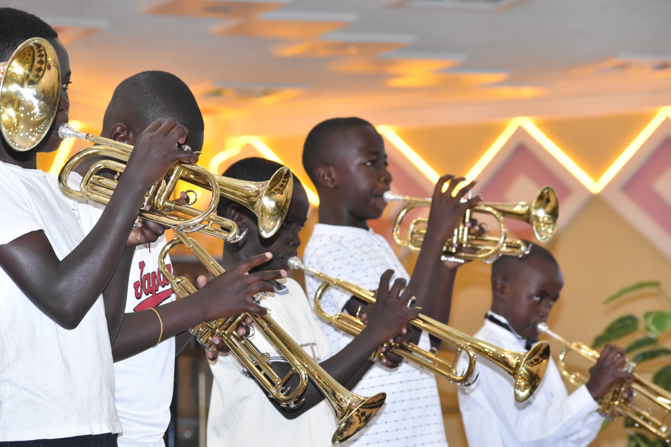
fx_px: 2656
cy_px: 224
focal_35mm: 142
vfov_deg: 9.6
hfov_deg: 14.4
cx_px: 336
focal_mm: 95
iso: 2200
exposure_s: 1/160
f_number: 5.6
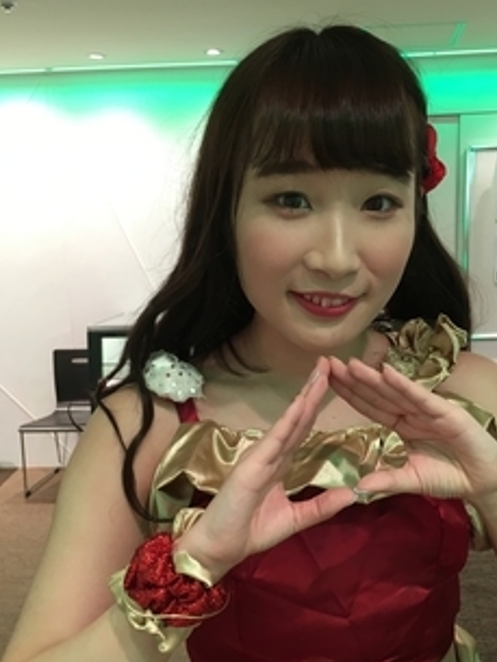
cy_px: 393
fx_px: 727
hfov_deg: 37.5
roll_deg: +1.7
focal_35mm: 38
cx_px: 319
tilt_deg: -12.9
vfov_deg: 48.7
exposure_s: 1/30
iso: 64
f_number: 2.2
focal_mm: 4.15
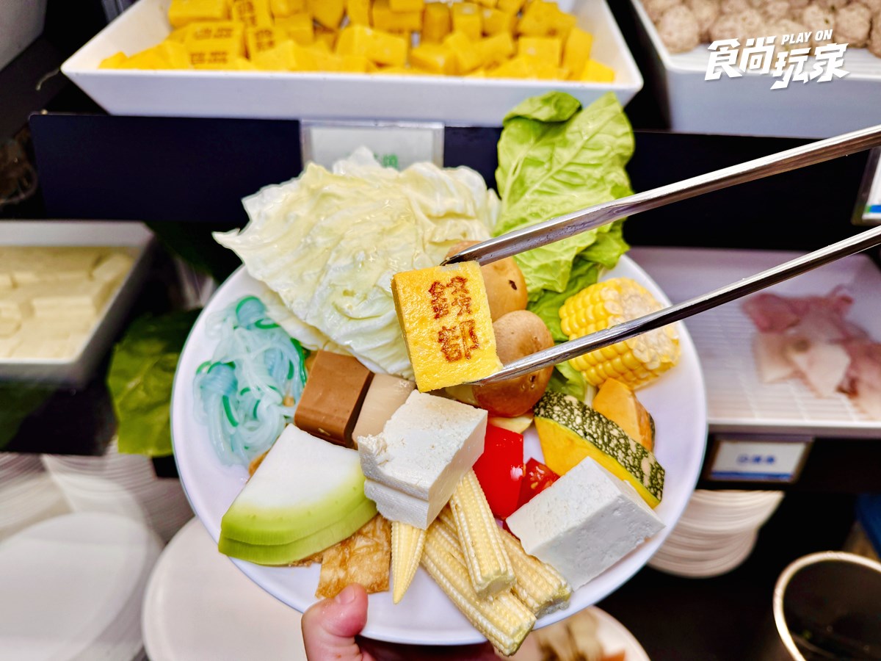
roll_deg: -1.3
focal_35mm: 24
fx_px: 611
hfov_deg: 71.6
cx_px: 440
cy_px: 330
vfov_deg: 56.8
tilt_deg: -41.1
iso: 80
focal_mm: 6.76
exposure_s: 1/521
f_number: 1.78
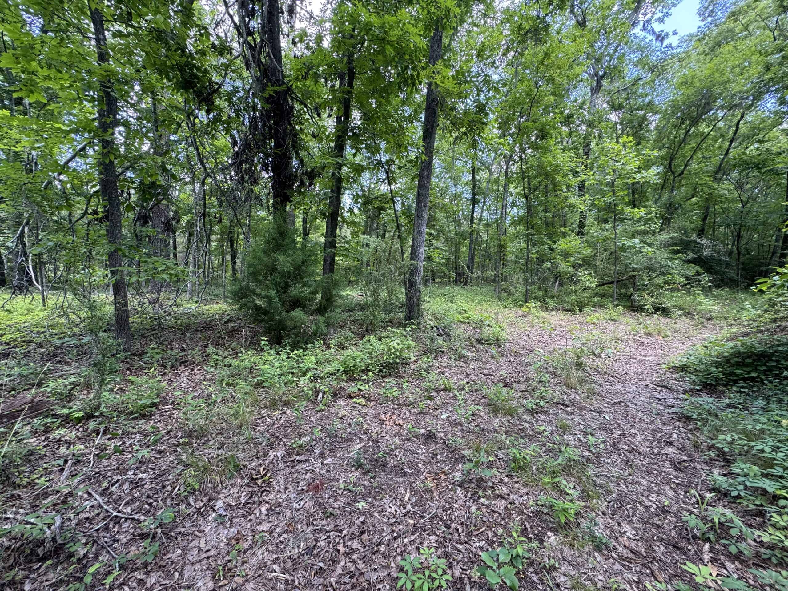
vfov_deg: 85.7
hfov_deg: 102.1
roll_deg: -1.1
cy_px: 296
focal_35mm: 14
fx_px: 319
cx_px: 394
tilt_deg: -1.4
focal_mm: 2.22
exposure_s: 1/99
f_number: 2.2
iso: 100
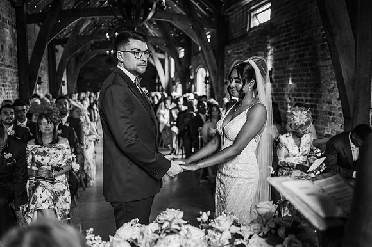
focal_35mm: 35
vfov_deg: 37.8
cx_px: 186
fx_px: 361
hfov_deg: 54.5
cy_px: 124
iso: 720
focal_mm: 35
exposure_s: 1/200
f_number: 2
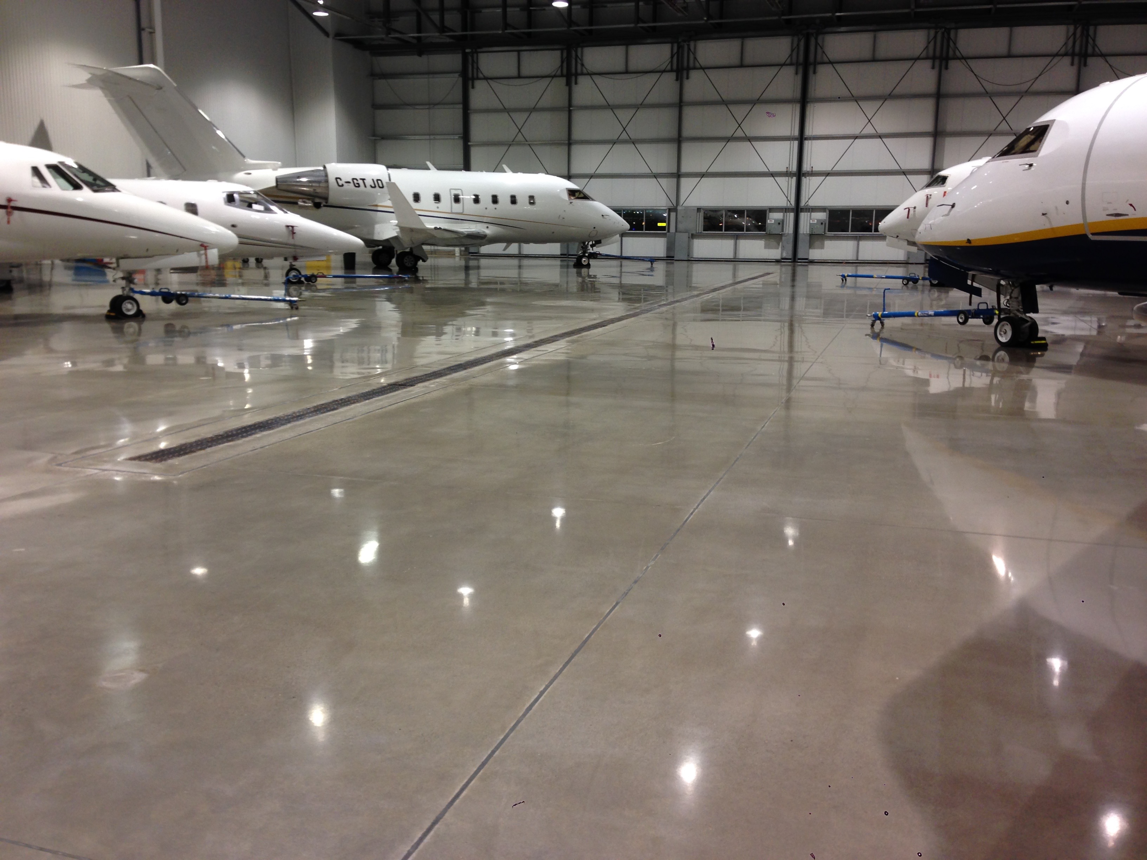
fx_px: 1093
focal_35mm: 33
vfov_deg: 42.9
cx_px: 574
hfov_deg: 55.4
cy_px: 430
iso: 50
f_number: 2.4
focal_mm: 4.12
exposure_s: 1/25
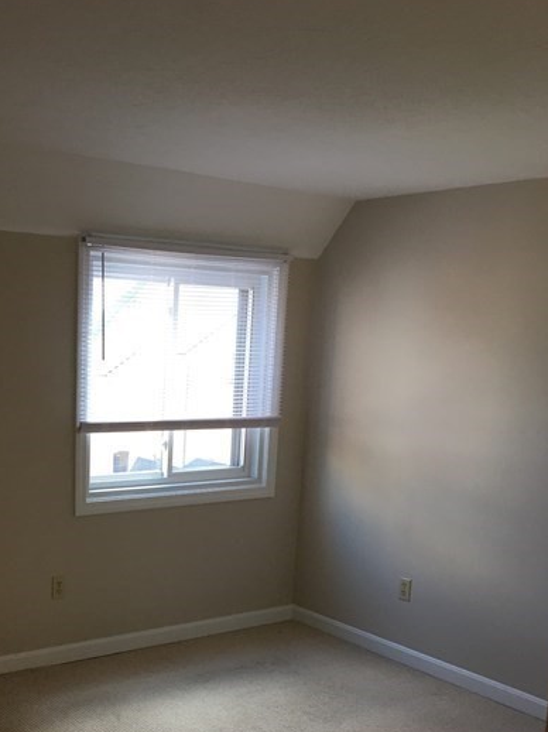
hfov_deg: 33.1
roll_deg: -2.6
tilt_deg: -12.1
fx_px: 908
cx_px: 153
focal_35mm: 43
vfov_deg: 42.9
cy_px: 524
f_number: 2.2
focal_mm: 4.15
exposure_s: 1/30
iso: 32
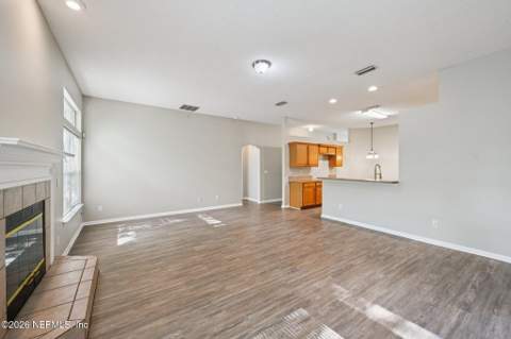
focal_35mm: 14
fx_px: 199
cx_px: 256
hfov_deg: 104.3
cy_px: 170
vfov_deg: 81.1
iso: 400
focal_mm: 14
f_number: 8
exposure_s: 1/8
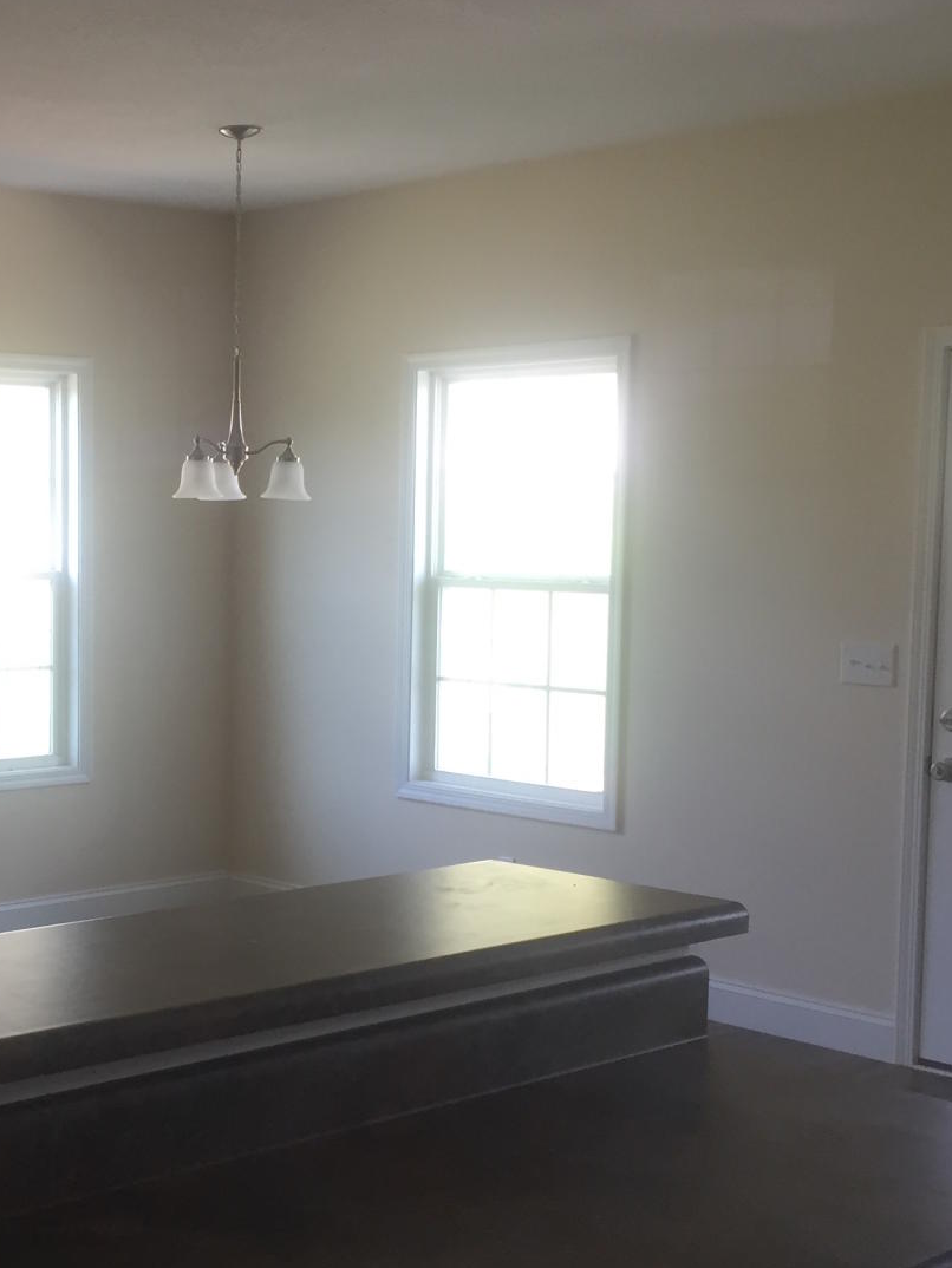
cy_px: 714
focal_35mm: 54
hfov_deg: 26.2
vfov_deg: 35.5
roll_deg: +0.1
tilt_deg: -6.8
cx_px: 93
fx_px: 1979
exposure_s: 1/40
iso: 32
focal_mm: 4.15
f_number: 2.2
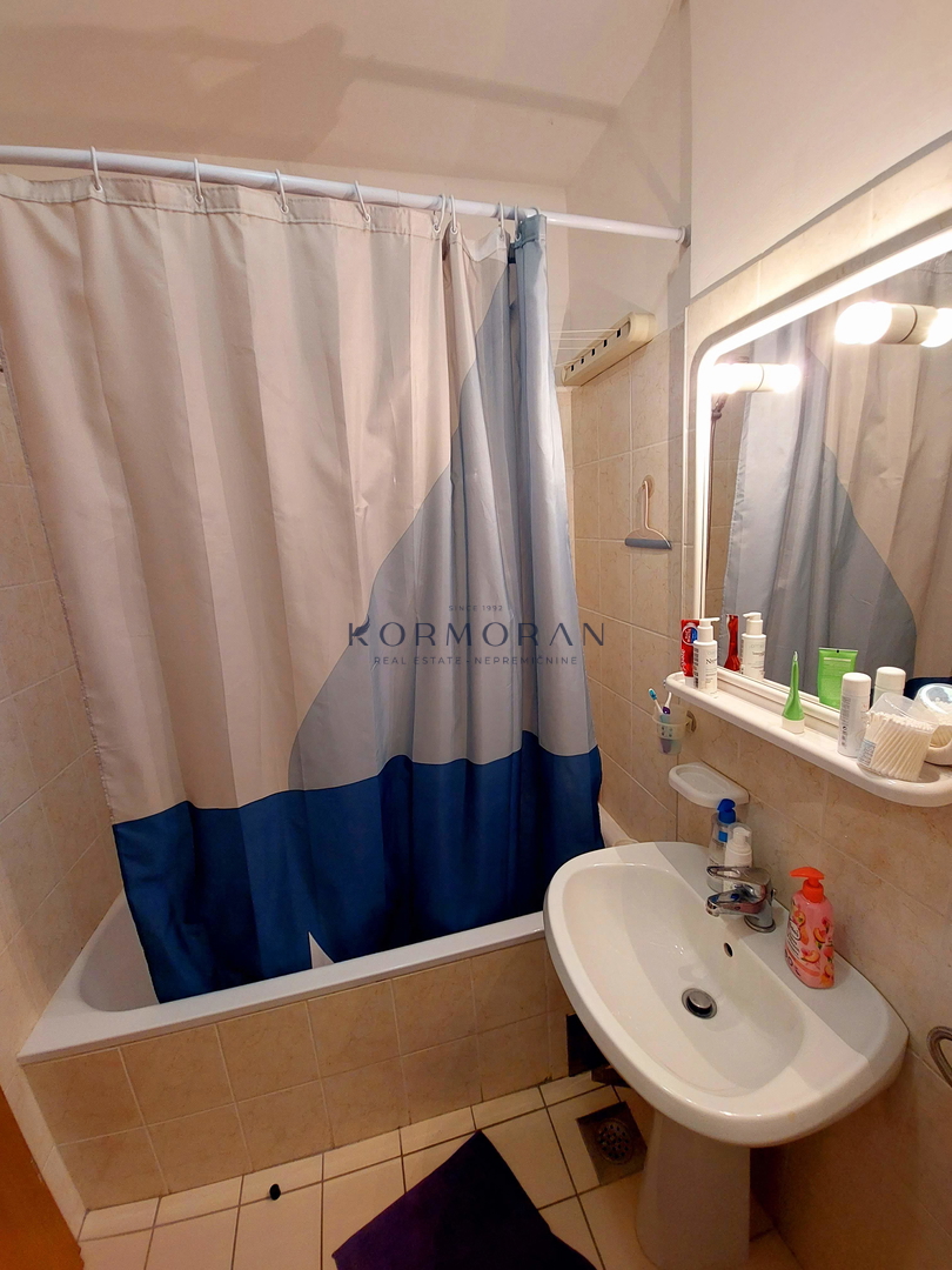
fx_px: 477
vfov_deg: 106.2
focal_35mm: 13
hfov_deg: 89.9
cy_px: 635
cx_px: 476
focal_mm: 1.74
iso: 125
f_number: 2.2
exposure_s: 1/50
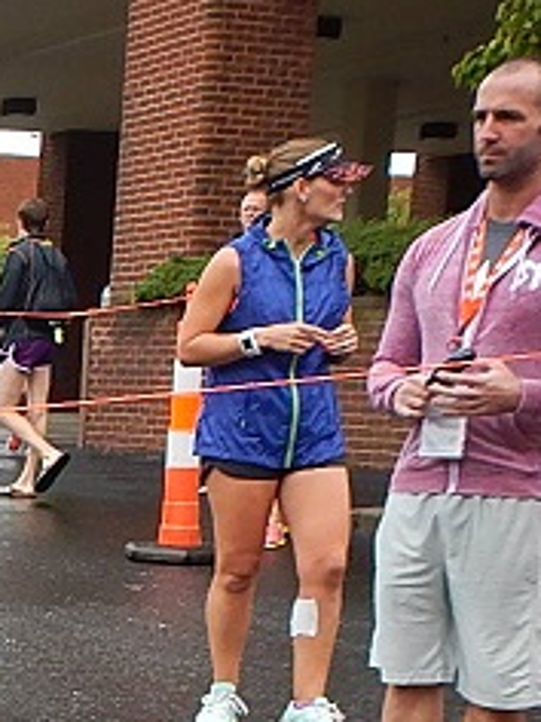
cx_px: -529
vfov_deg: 19.9
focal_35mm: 95
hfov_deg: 13.4
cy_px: 753
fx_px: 1980
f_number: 3.9
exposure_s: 1/160
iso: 125
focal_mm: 5
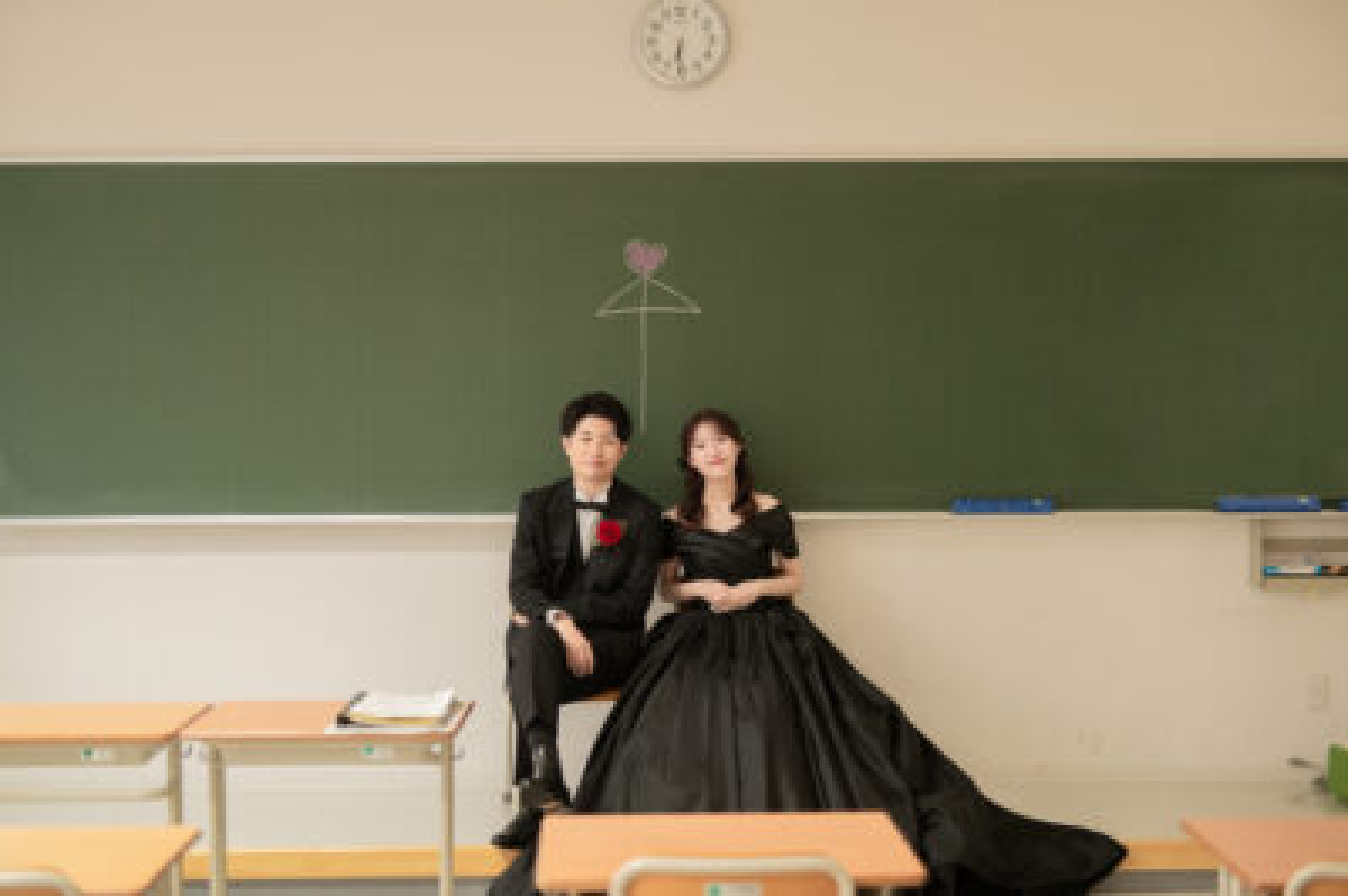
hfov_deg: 39.6
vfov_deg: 26.9
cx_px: 674
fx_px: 1871
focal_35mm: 50
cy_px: 448
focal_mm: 50
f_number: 1.4
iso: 500
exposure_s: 1/160
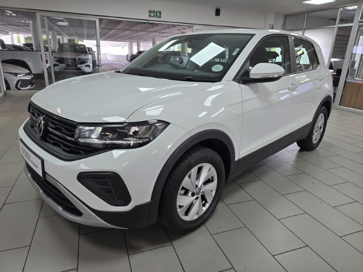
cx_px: 182
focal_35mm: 23
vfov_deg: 58.9
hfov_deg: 73.9
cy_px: 136
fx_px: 241
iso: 64
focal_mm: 6.3
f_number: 1.7
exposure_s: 1/100
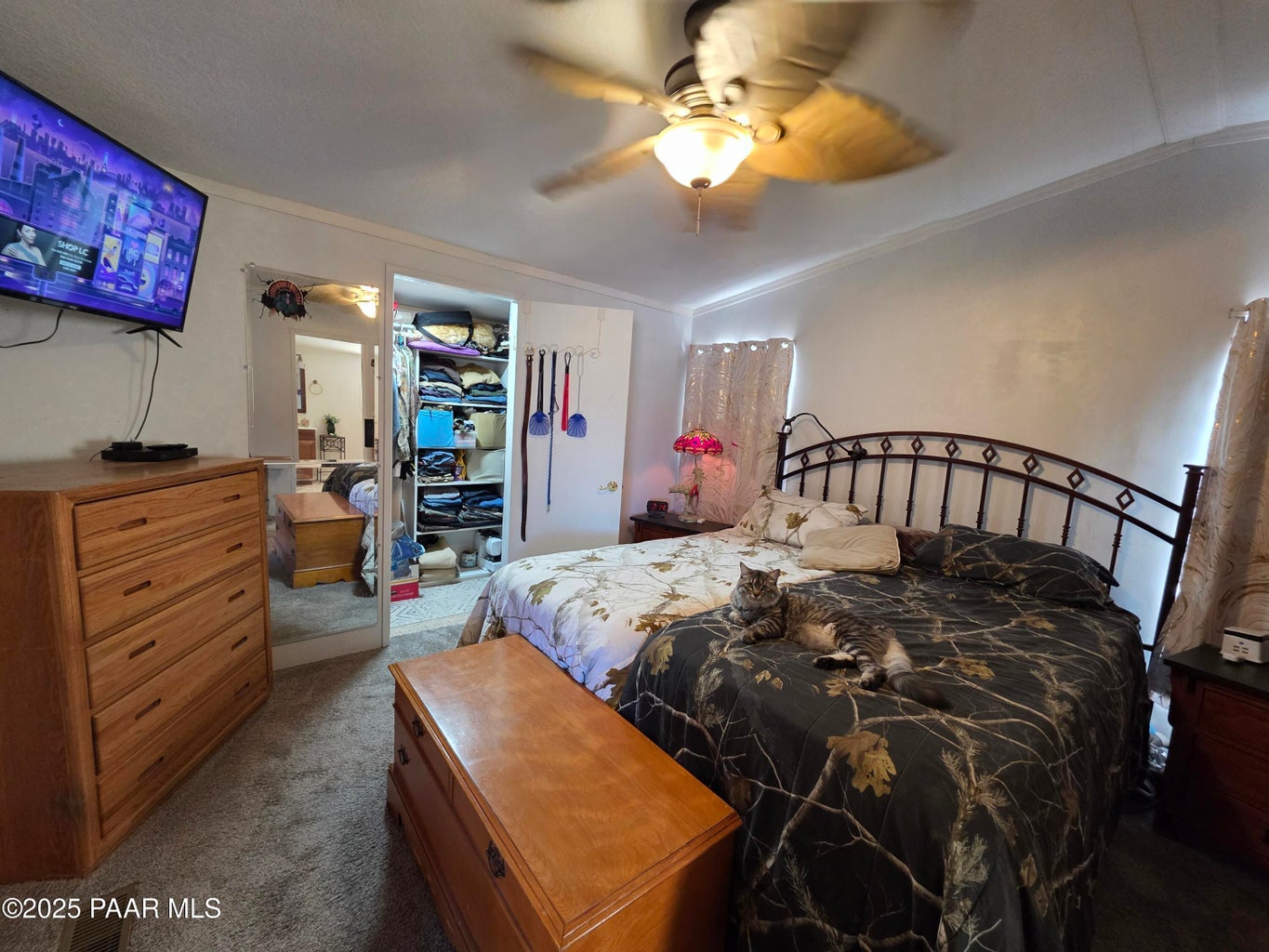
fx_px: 477
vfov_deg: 89.9
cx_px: 634
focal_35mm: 13
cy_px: 476
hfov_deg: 106.2
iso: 320
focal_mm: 2.2
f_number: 1.9
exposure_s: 1/60
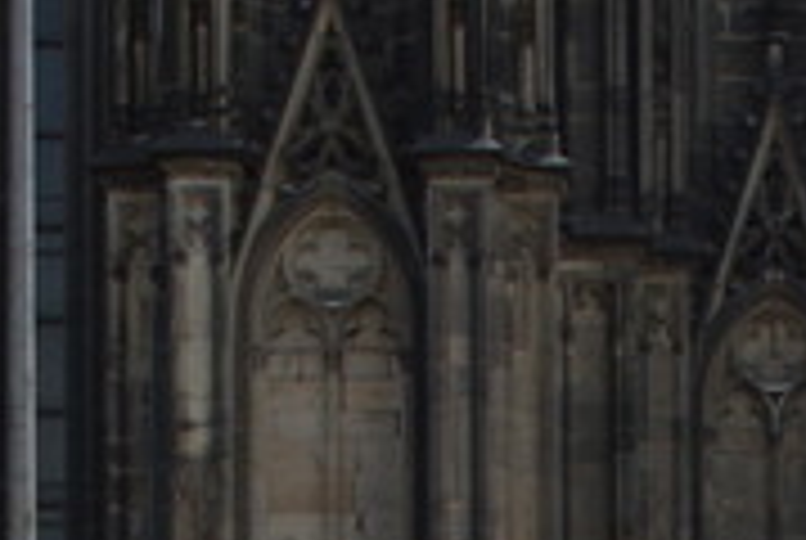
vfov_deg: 7.3
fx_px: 4059
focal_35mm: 181
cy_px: 1096
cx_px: 865
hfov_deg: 11.2
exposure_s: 1/250
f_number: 4.5
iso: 100
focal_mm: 24
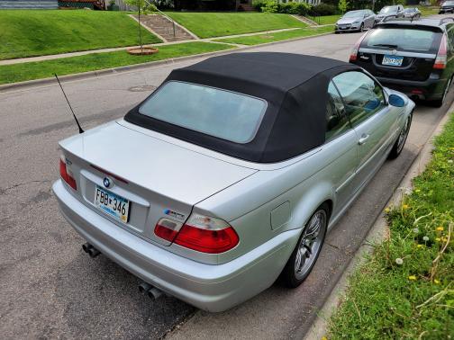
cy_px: 170
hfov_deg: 67.3
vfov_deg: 53.1
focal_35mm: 26
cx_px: 227
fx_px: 341
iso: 40
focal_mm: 5.4
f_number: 1.8
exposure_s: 1/2333
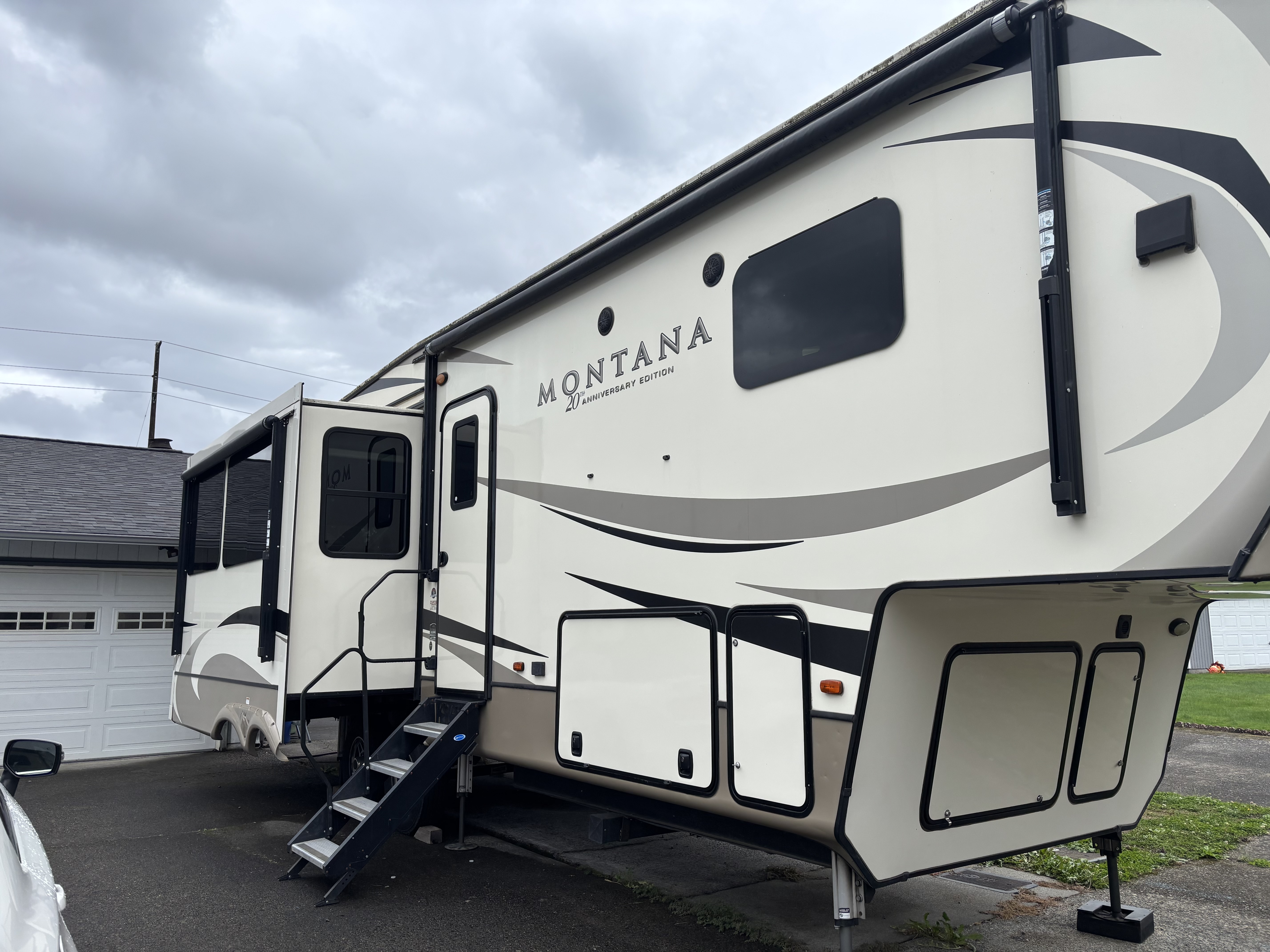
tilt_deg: +8.2
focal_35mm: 26
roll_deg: +0.3
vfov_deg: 53.1
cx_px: 635
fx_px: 954
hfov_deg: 67.3
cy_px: 476
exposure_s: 1/1590
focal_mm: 5.96
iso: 50
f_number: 1.6
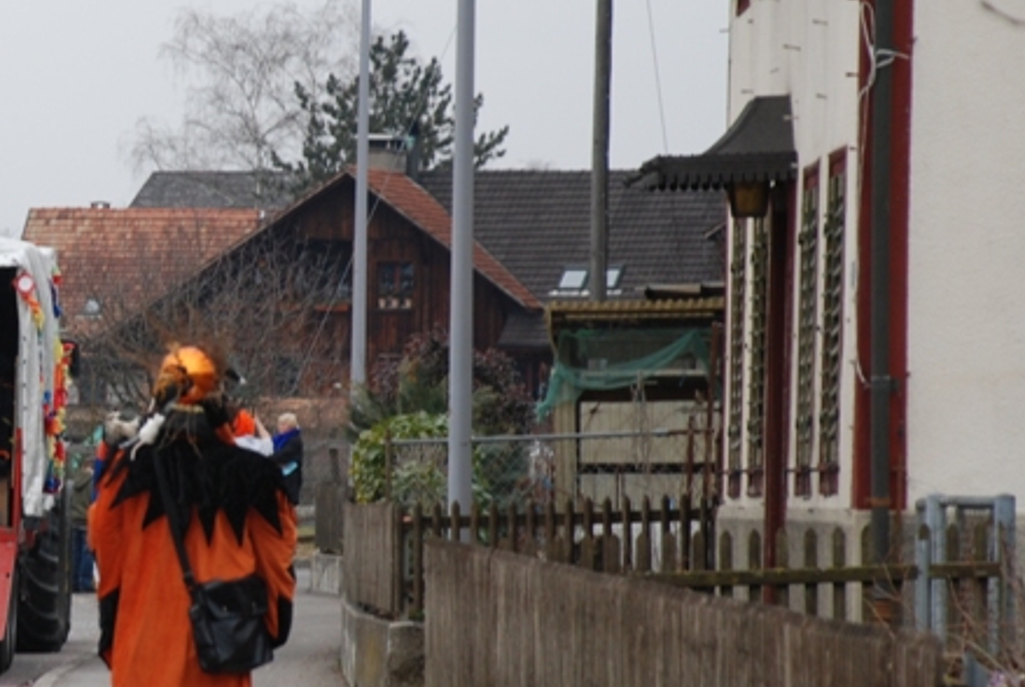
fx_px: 9978
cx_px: -142
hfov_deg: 5.9
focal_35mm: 350
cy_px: 284
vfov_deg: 3.9
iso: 200
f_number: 5.6
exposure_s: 1/250
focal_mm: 100
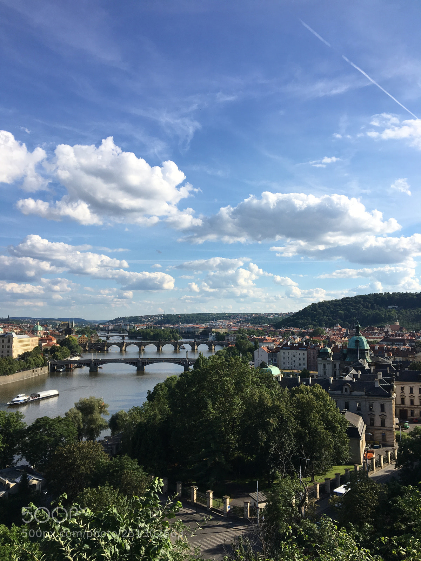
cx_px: 210
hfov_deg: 48.2
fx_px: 470
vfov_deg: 61.7
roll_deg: +0.4
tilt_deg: +5.2
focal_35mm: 29
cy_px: 280
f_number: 2.2
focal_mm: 4.15
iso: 25
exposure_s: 1/1876
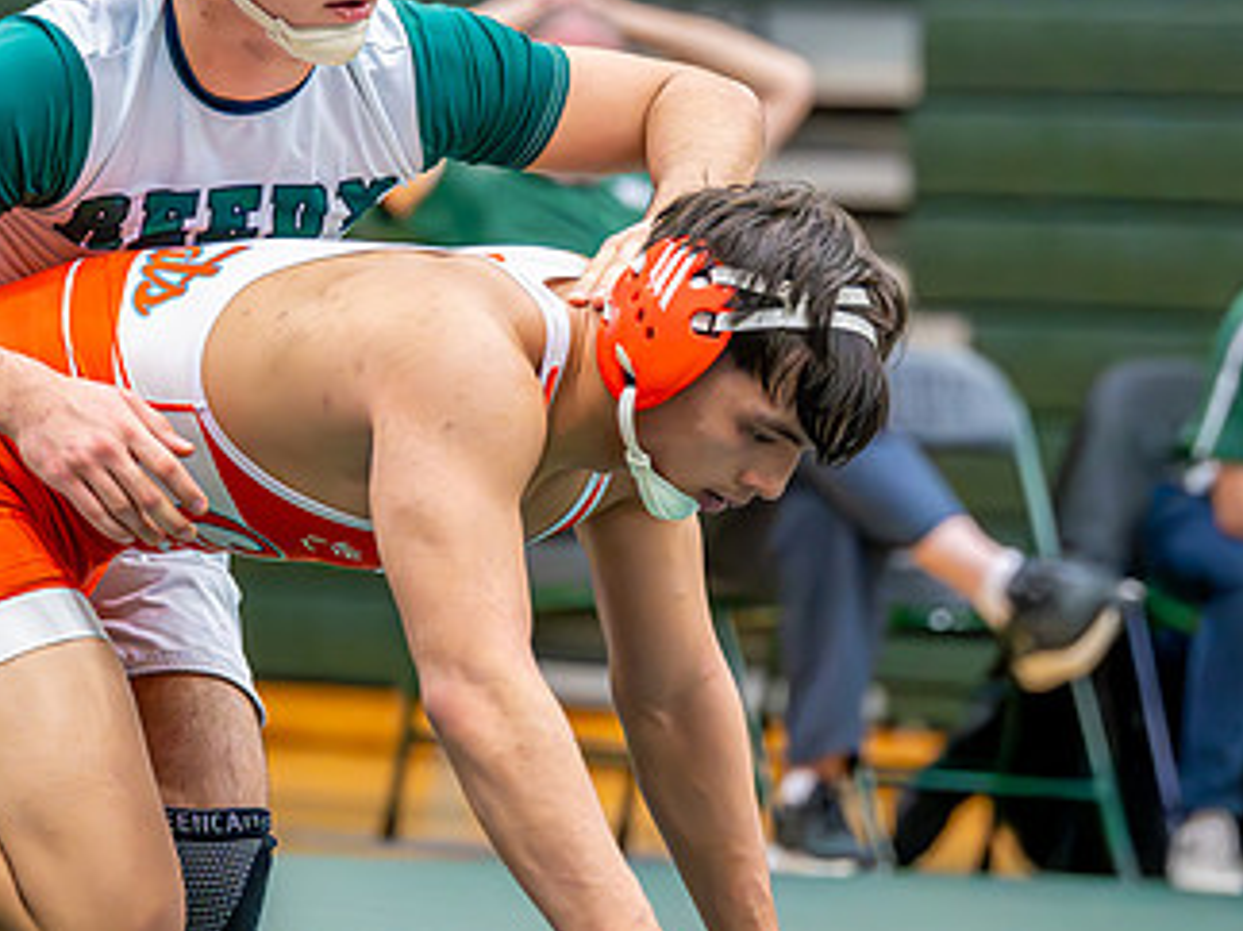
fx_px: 9440
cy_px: 127
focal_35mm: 263
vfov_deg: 5.6
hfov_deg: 7.5
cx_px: 196
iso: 6400
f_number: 2.8
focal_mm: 123
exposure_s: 1/1000
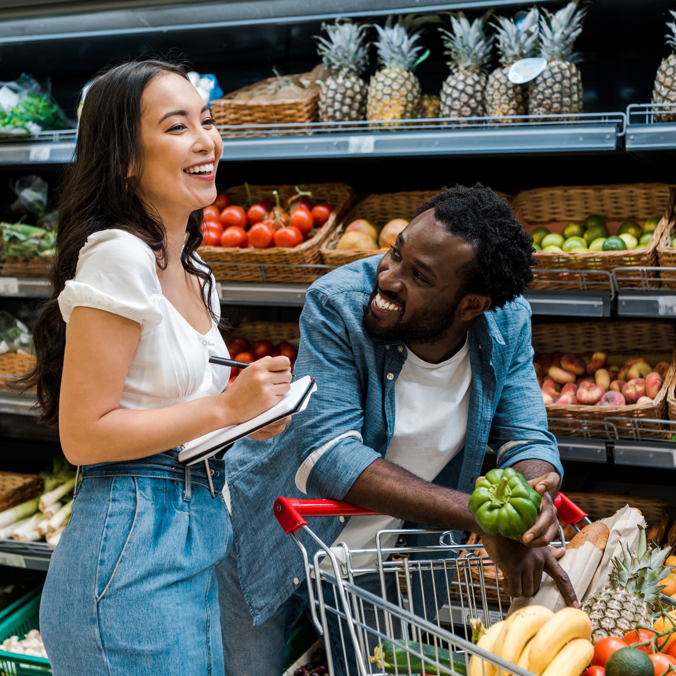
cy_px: 337
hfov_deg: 26.9
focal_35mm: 64
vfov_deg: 26.9
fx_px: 1414
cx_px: 343
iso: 320
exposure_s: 1/100
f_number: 3.5
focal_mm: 50
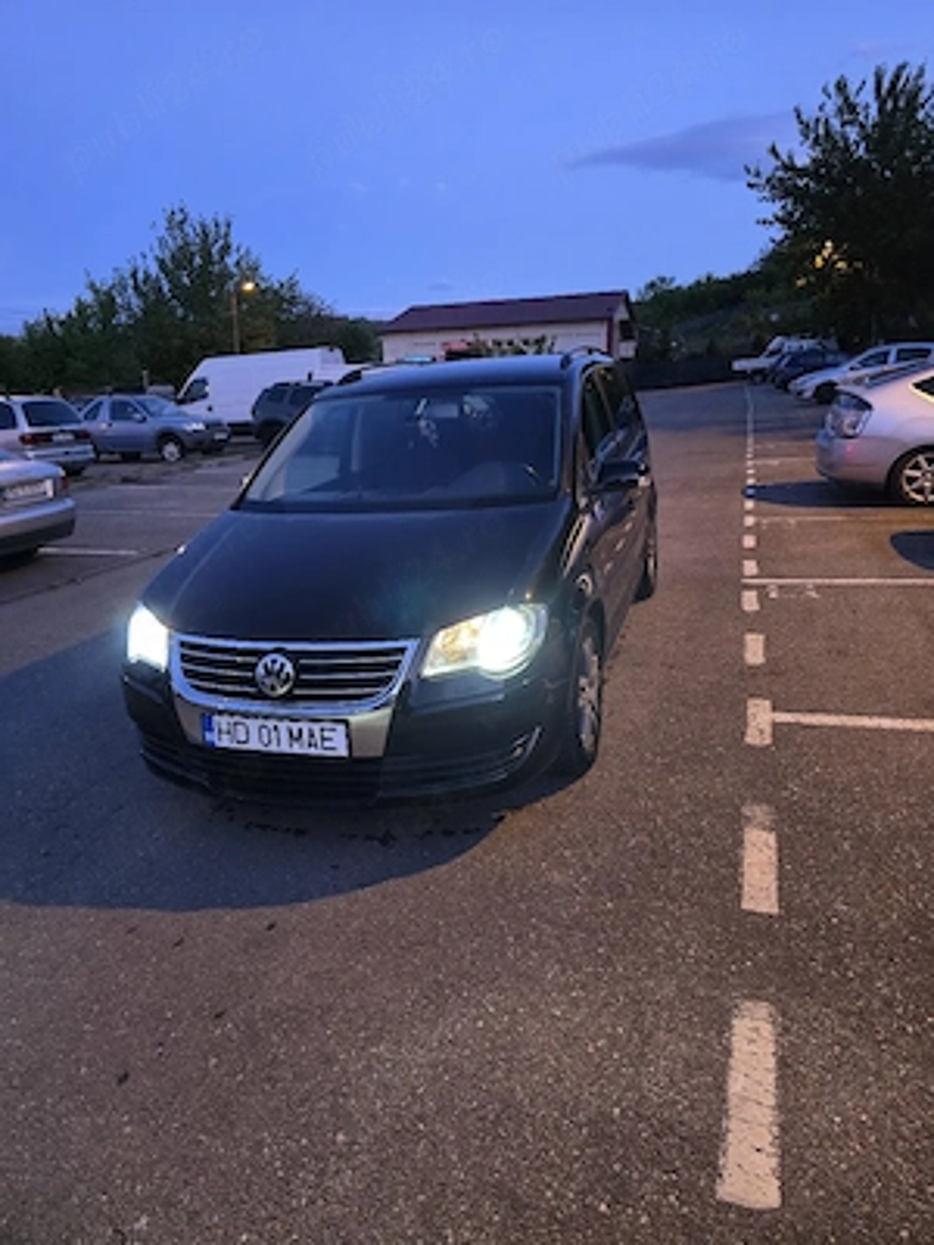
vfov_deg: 73.9
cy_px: 622
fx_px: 827
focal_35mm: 23
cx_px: 467
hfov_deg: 58.9
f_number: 1.7
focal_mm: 6.3
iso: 1600
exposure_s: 1/50.3
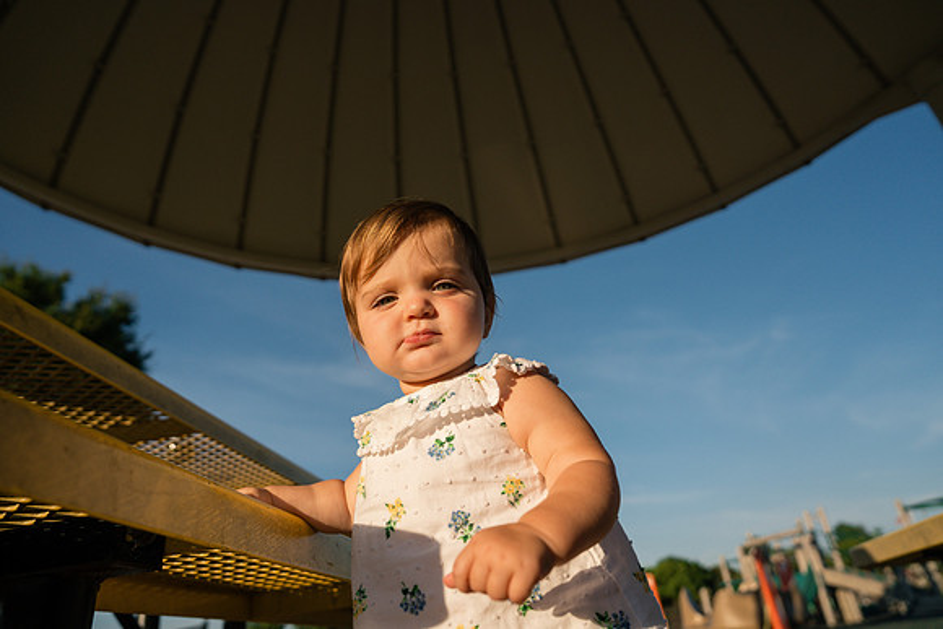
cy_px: 314
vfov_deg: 53.2
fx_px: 629
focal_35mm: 24
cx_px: 472
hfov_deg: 73.7
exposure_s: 1/4000
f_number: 3.5
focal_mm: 24
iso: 250
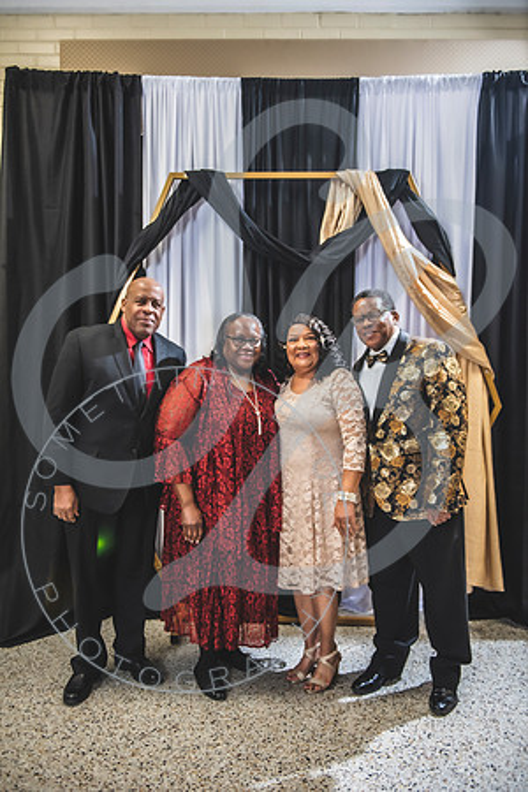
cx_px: 264
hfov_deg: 42.3
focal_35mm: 31
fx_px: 682
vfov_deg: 60.3
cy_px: 396
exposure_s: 1/250
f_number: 2.8
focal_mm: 31
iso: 1600
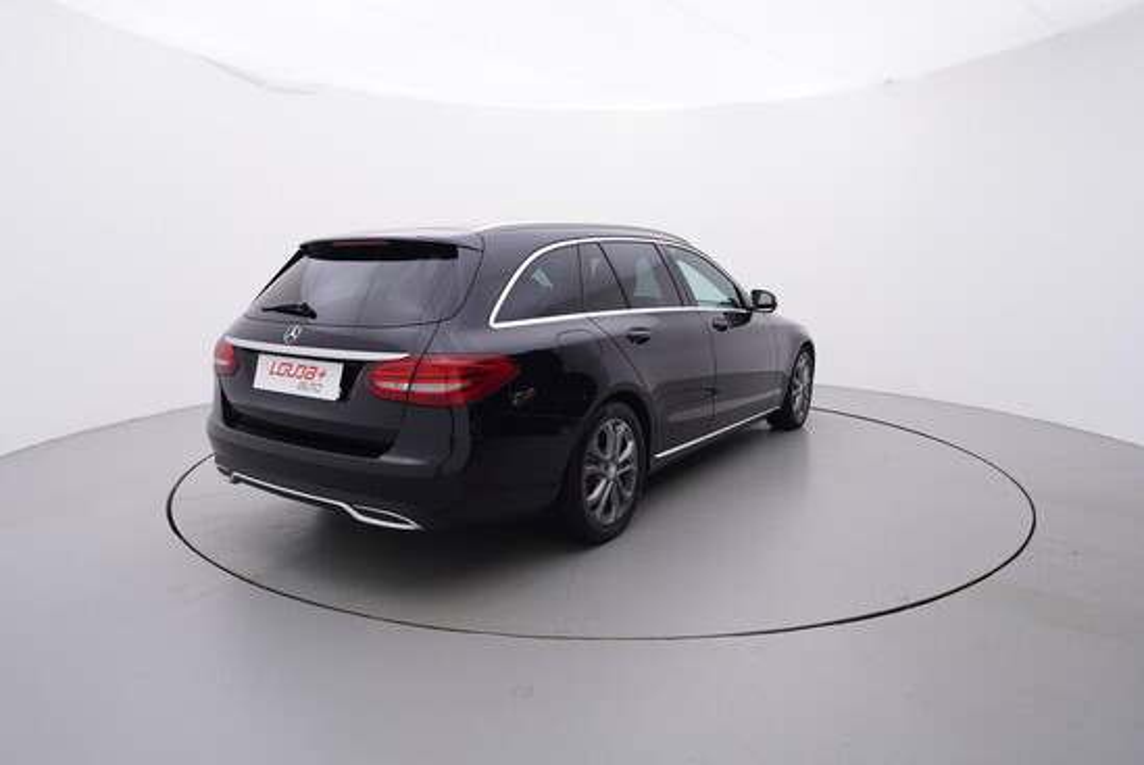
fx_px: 716
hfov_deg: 77.3
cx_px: 572
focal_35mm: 22
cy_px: 382
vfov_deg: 56.2
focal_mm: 15
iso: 200
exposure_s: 1/80
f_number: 5
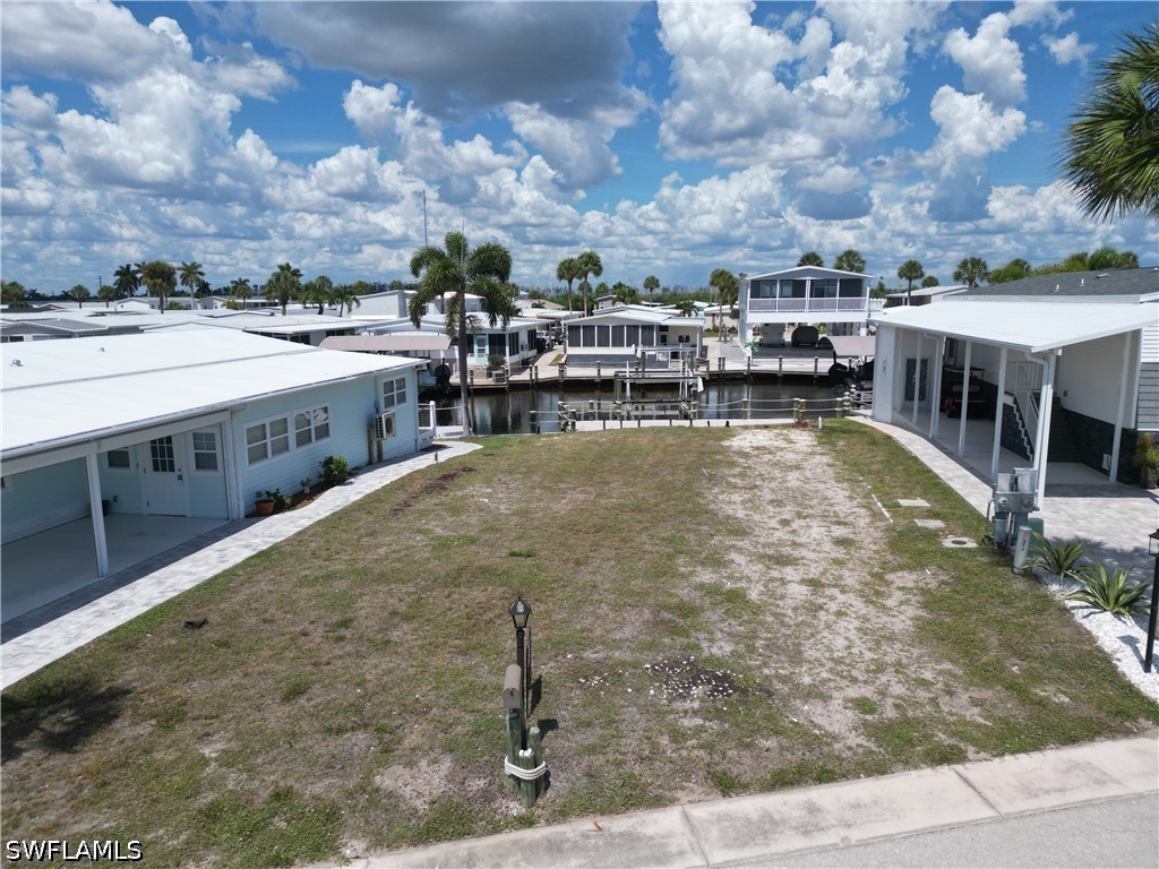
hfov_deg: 71.6
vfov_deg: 56.8
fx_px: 804
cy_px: 434
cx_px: 580
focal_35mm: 24
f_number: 1.7
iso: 130
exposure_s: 1/5000
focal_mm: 6.72
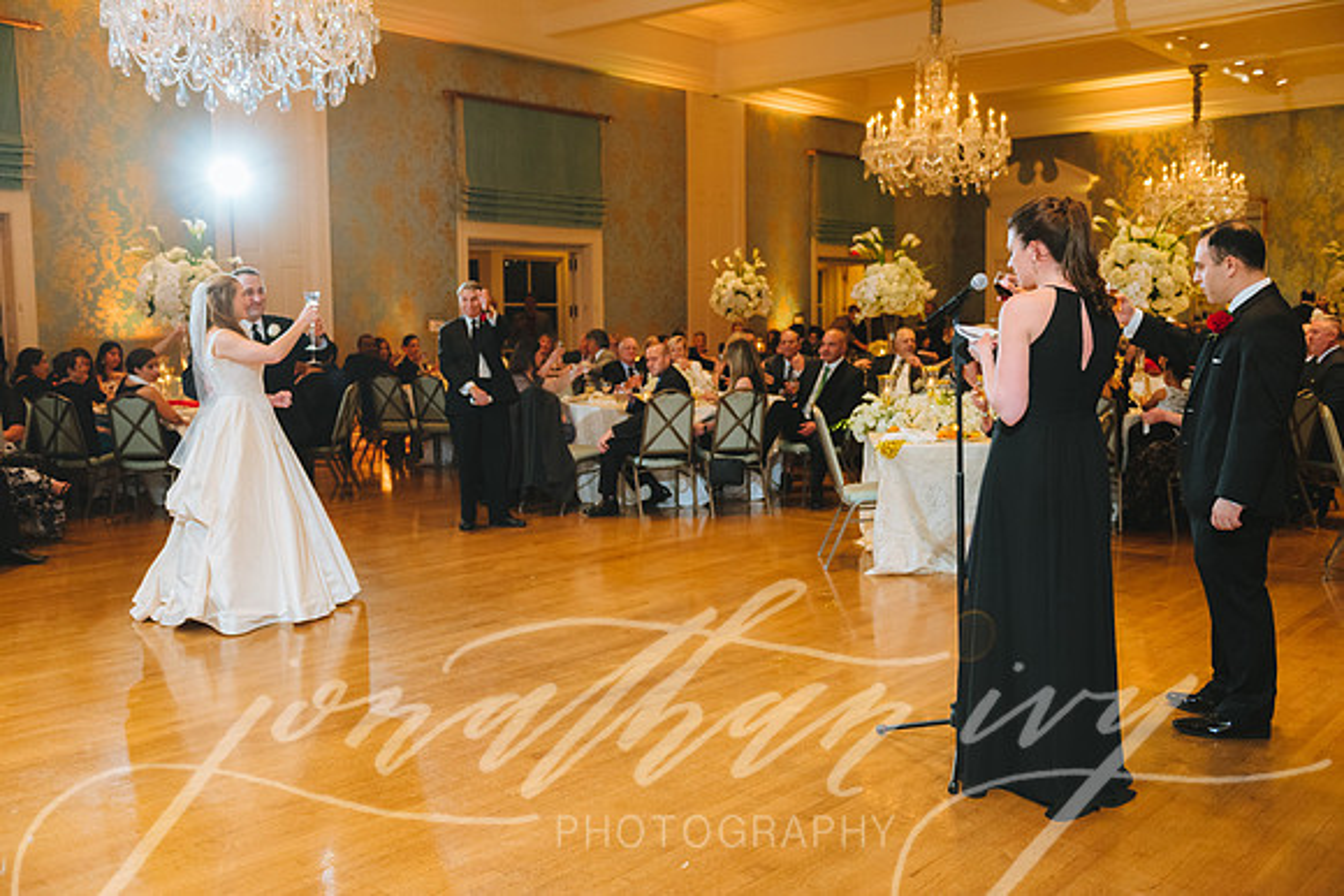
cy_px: 448
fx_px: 1270
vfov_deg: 38.9
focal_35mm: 34
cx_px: 672
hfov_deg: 55.8
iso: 2000
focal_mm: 34
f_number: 2.8
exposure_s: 1/125
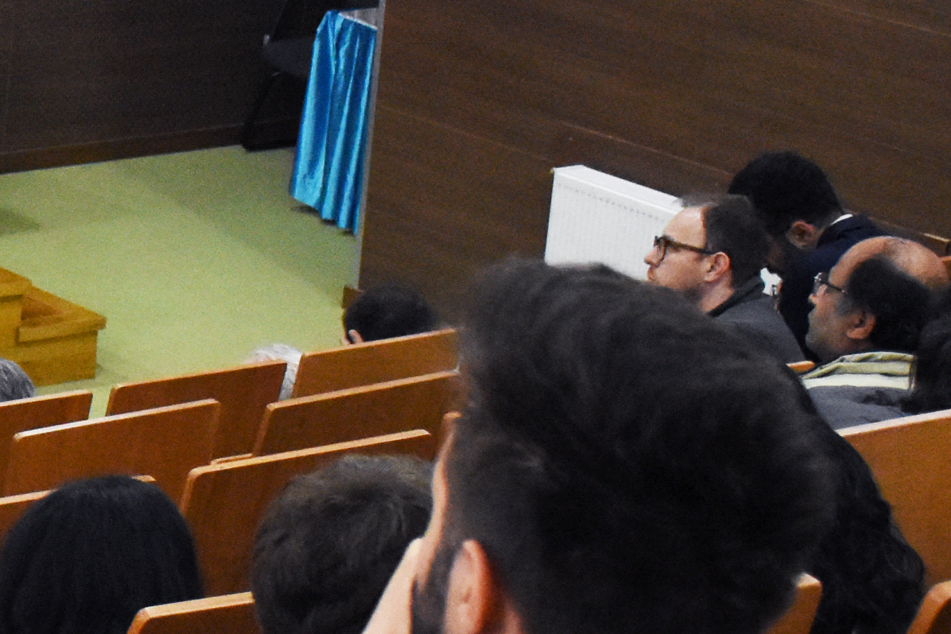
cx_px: -596
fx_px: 3825
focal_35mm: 145
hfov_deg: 13.2
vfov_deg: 9.5
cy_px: 263
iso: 3200
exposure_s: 1/100
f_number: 5
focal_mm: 27
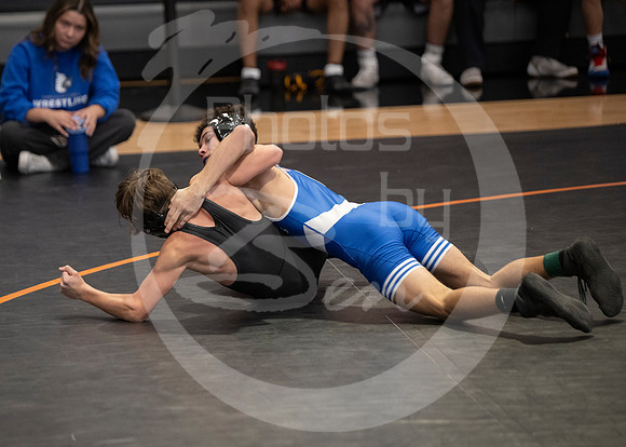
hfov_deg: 9.3
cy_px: 280
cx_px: 205
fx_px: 3857
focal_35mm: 217
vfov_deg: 6.6
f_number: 2.8
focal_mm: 165
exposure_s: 1/1000
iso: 3200
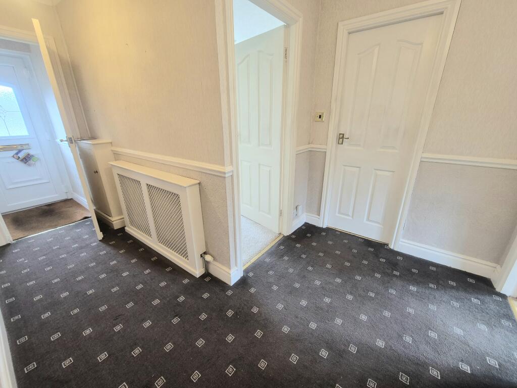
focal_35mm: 13
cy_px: 194
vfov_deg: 89.9
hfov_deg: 106.2
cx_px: 258
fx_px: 194
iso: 160
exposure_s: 1/50
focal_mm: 2.2
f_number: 2.2
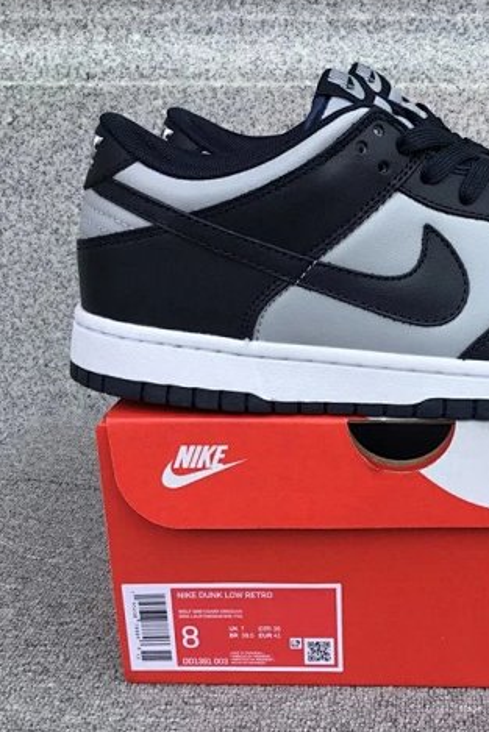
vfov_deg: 44.5
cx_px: 425
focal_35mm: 44
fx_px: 896
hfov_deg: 29.5
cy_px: 362
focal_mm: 3.3
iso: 25
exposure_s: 1/473
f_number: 2.4
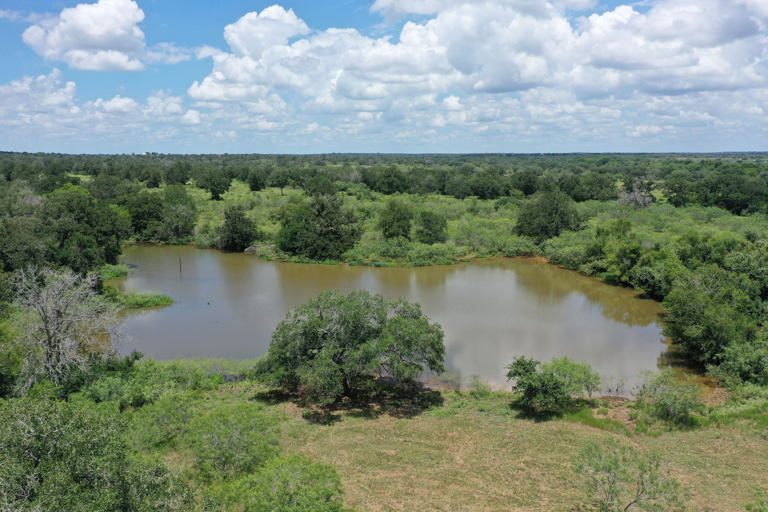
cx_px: 371
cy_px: 259
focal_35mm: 29
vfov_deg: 45.0
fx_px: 619
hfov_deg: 63.6
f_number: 5
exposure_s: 1/50
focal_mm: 10.26
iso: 100
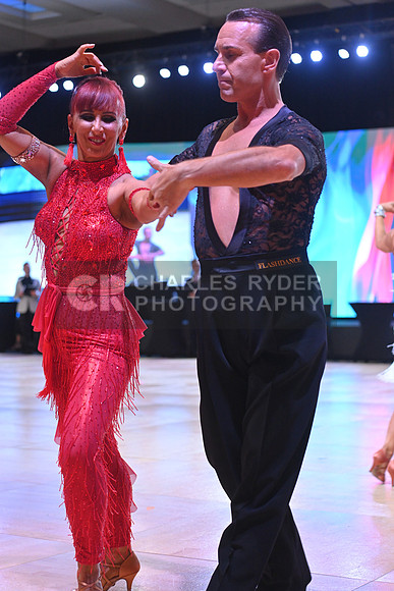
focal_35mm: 70
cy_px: 296
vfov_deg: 28.8
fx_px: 1148
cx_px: 197
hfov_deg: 19.5
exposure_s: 1/250
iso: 2000
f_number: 4
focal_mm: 70
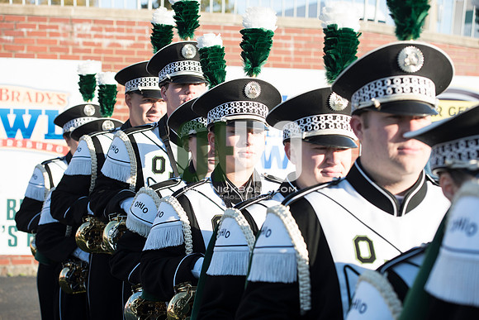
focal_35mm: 70
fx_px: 932
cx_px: 240
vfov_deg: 19.5
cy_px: 160
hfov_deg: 28.8
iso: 320
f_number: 5
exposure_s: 1/800
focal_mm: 70
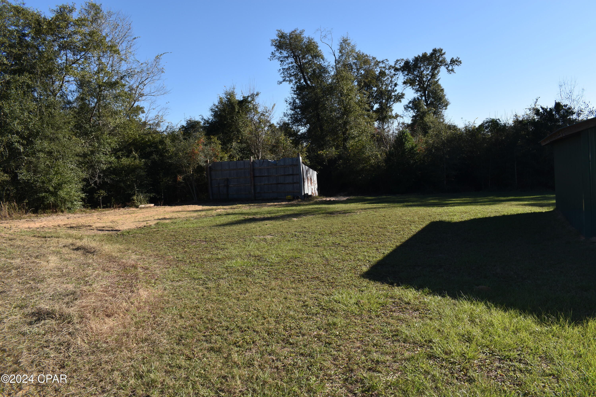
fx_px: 447
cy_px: 198
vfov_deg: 47.9
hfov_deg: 67.4
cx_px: 298
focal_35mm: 27
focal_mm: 18
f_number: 9
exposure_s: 1/200
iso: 100
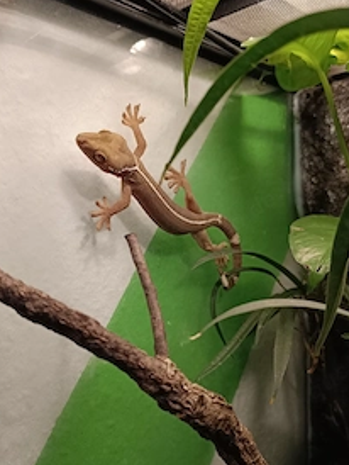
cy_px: 248
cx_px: 134
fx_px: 470
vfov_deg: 52.5
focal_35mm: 35
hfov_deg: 40.5
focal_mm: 6.14
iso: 798
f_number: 1.65
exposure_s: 1/50.3
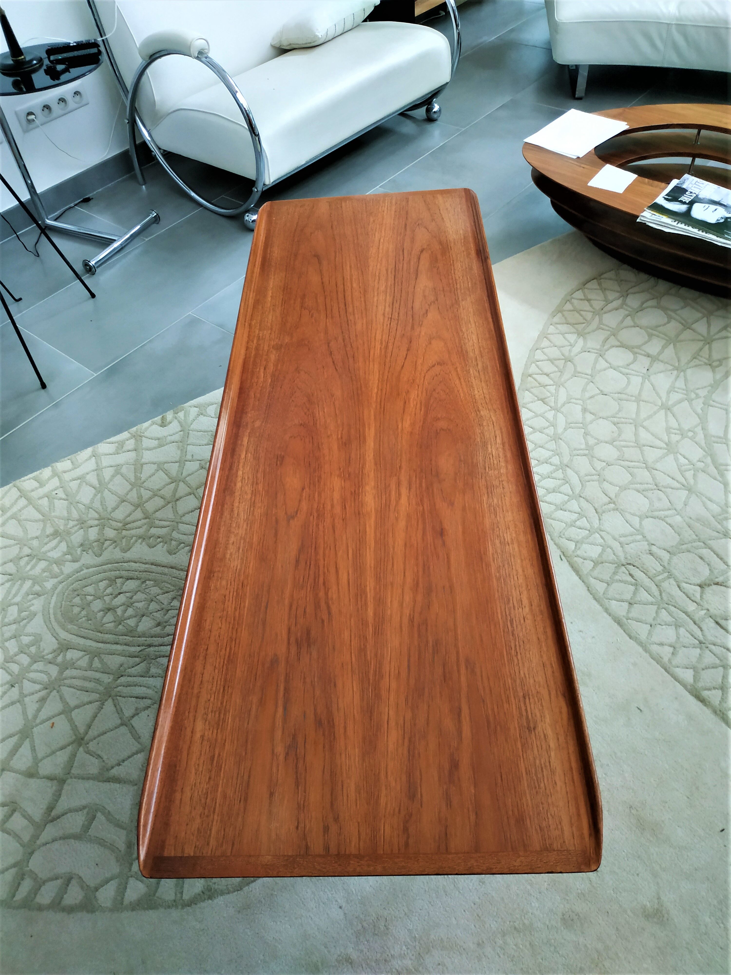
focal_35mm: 24
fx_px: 676
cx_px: 366
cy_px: 488
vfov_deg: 71.6
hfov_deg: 56.8
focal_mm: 3.94
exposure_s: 1/20
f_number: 1.9
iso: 500
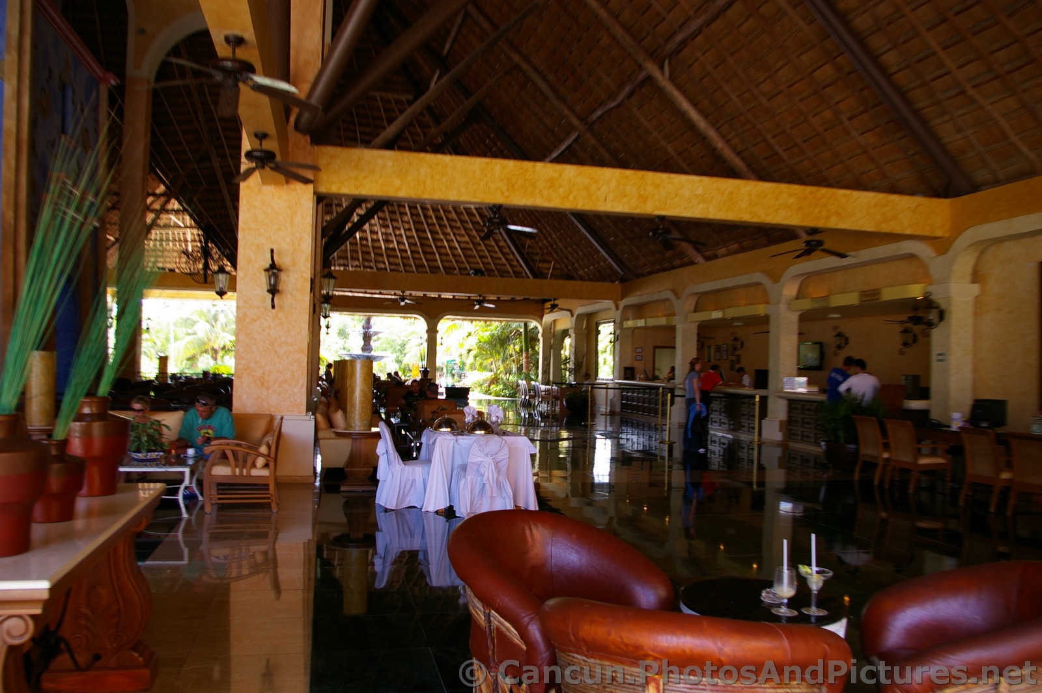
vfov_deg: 47.9
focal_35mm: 27
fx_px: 781
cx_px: 521
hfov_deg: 67.4
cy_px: 346
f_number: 5.6
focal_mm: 18
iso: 200
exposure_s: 1/45
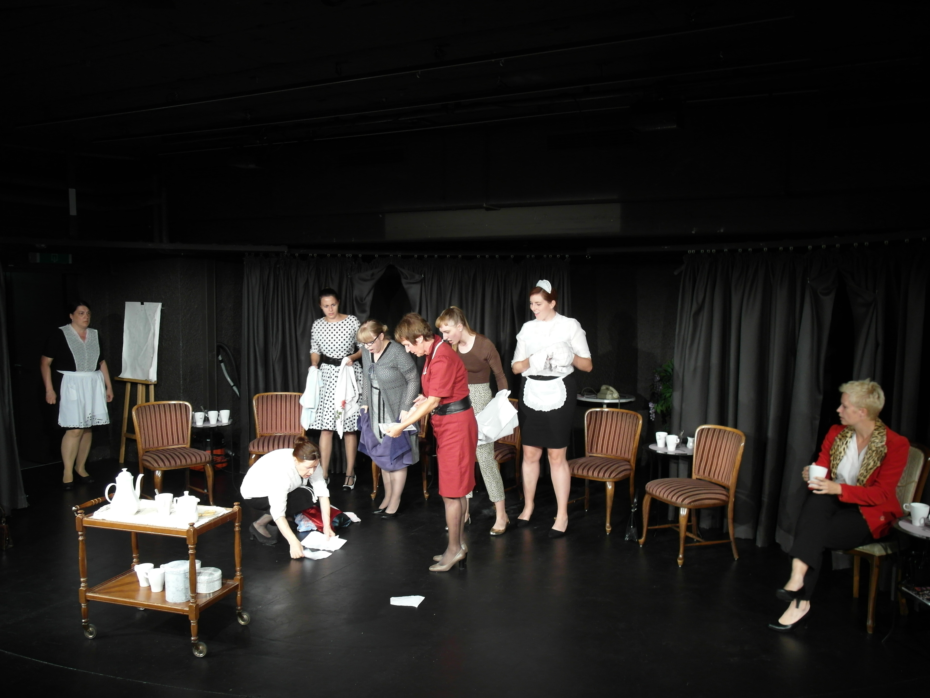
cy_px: 349
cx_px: 465
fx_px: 806
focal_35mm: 30
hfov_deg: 60.0
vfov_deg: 46.8
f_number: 2.7
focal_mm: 6.5
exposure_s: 1/45
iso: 160
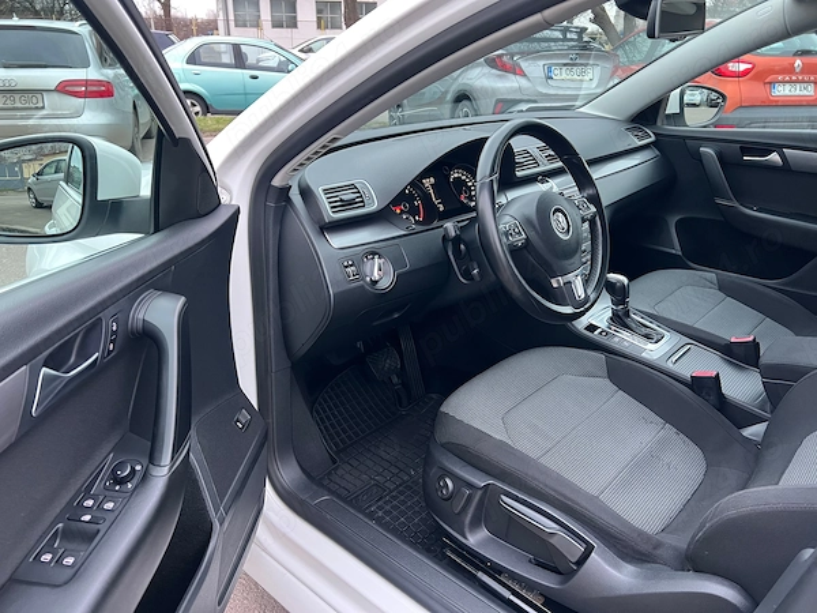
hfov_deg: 67.3
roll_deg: -0.2
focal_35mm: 26
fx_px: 614
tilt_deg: -24.6
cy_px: 306
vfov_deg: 53.1
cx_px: 408
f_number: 1.5
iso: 250
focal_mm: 5.7
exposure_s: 1/60
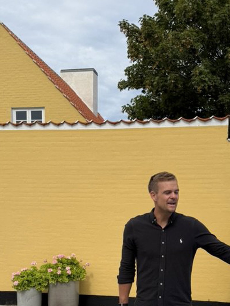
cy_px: 245
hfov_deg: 31.5
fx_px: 408
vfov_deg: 39.6
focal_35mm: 46
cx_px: 124
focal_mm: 6.76
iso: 80
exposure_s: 1/5714
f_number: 1.78
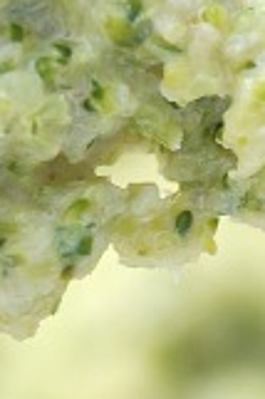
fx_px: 5110
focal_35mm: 462
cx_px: 5
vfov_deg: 4.5
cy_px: 142
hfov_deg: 3.0
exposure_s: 1/250
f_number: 8
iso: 200
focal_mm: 55
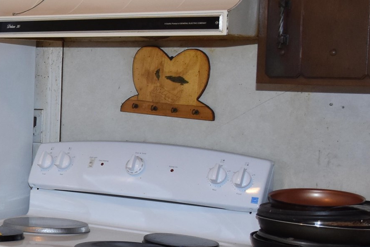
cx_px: -238
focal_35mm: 93
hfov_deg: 18.5
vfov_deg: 14.7
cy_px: 165
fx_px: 956
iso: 500
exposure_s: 1/60
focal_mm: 18
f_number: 4
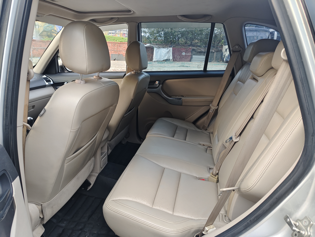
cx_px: 158
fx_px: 209
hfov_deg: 73.9
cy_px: 118
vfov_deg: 58.9
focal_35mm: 23
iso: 585
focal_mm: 5.56
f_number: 1.88
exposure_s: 1/100
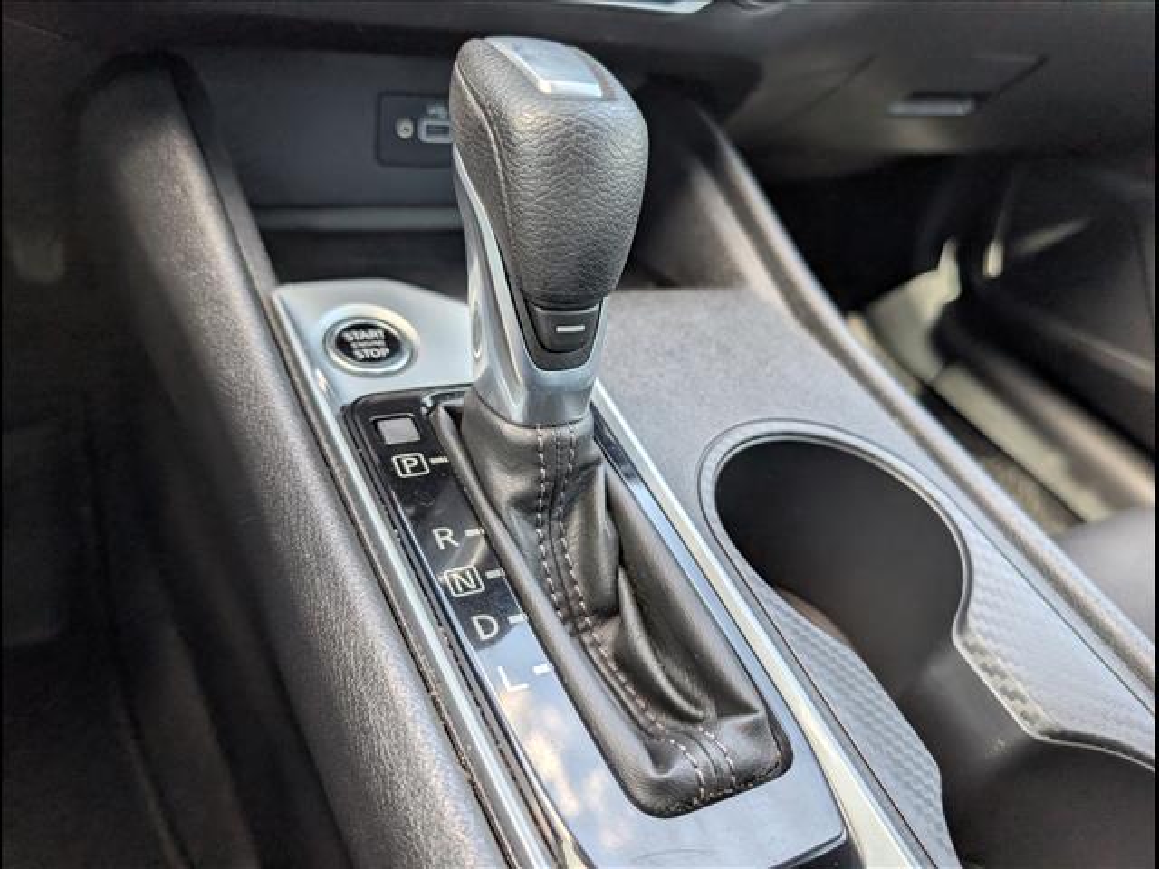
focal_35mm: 24
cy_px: 434
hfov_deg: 71.6
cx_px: 580
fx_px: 804
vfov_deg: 56.8
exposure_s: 1/370
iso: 26
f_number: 1.68
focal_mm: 6.9
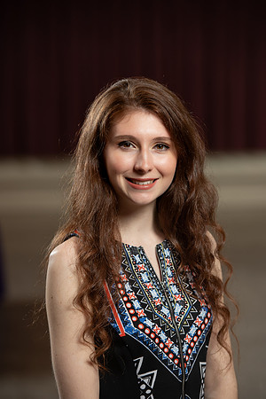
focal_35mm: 135
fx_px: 1496
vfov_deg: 15.2
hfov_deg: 10.2
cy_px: 200
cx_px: 133
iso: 500
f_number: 5
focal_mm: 135
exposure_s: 1/160
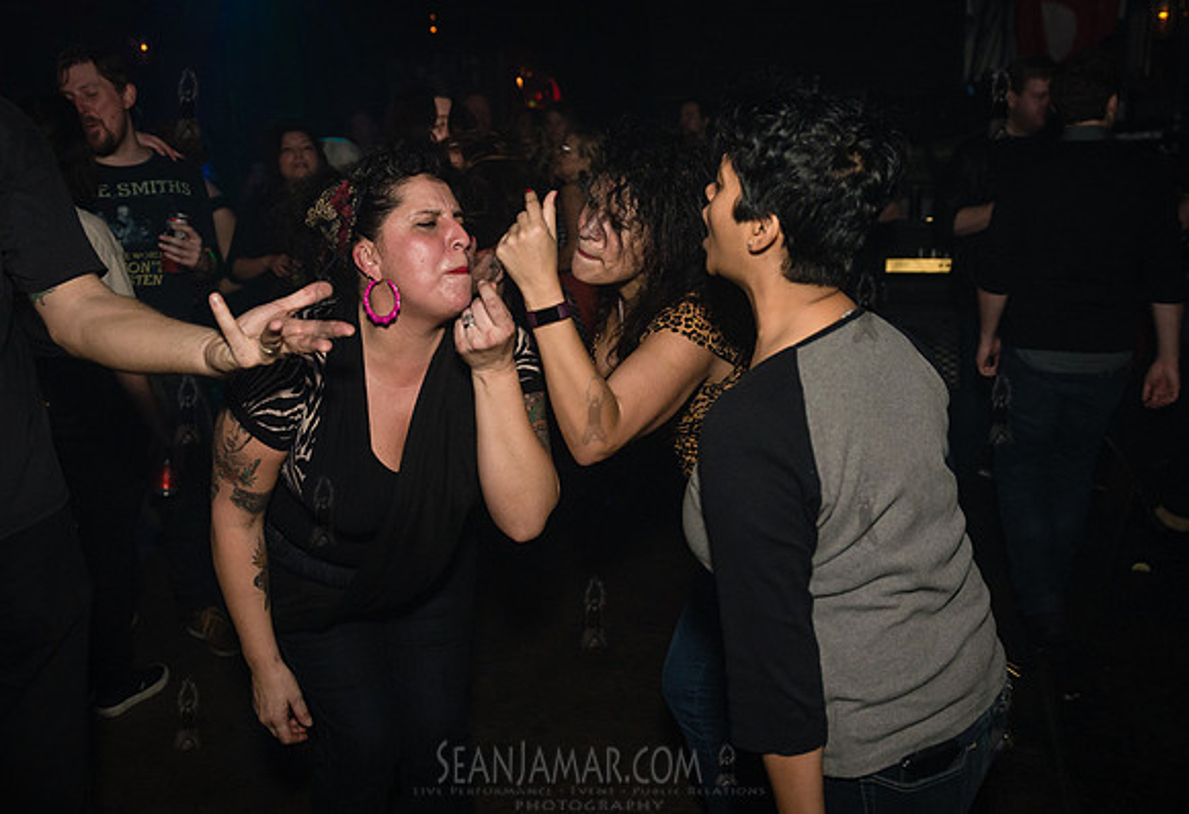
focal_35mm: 32
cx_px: 629
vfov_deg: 41.7
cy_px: 385
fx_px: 1068
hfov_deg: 58.2
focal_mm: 24
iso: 2000
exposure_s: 1/320
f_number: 3.2
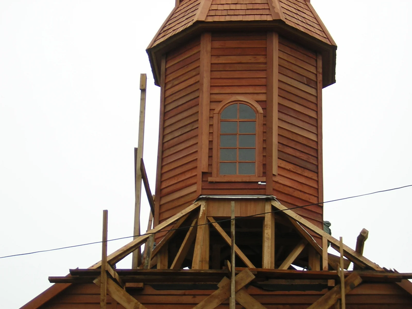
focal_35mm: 108
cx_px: 206
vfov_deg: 13.7
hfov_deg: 18.2
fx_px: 1285
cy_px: 154
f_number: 4.7
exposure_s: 1/65
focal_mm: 14.1
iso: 100
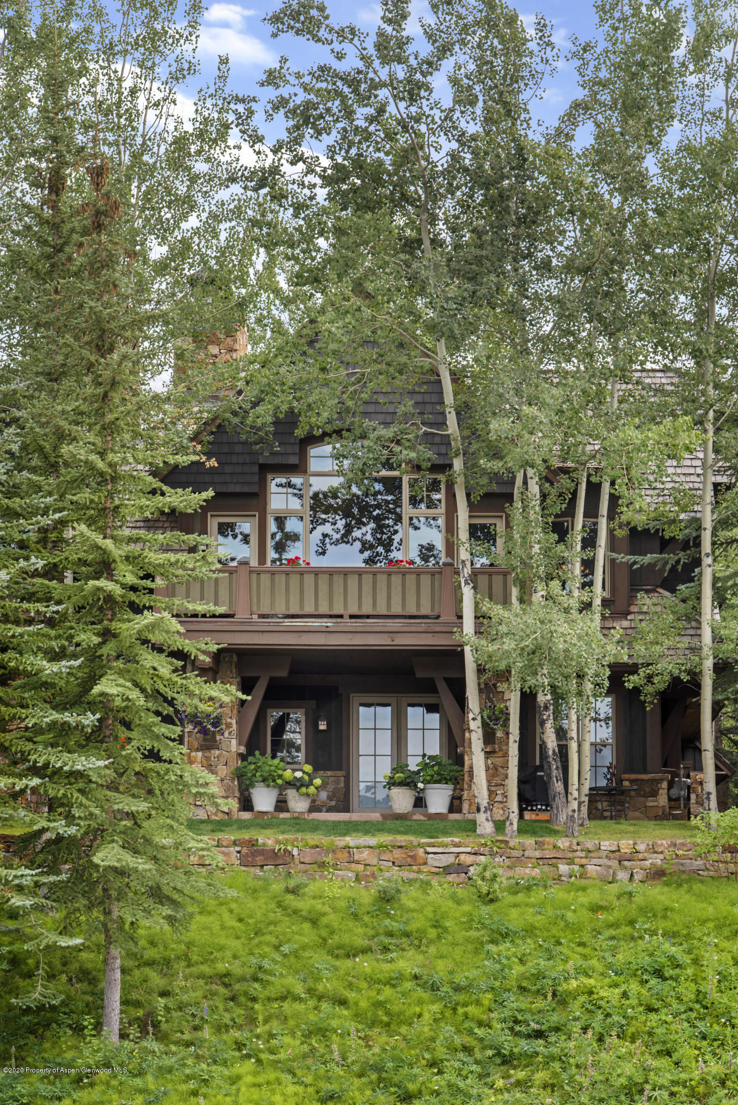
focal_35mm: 75
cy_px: 552
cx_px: 369
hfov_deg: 18.2
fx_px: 2304
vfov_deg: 27.0
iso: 100
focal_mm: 75
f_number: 8
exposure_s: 1/50
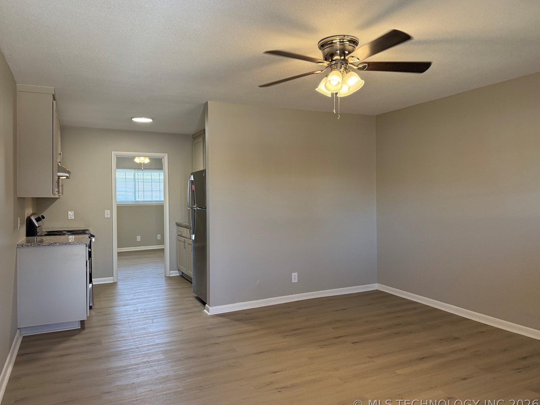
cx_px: 261
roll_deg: +1.1
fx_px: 390
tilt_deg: -1.7
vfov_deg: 54.9
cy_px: 203
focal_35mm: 25
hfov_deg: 69.4
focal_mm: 6.76
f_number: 1.78
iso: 200
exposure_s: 1/159
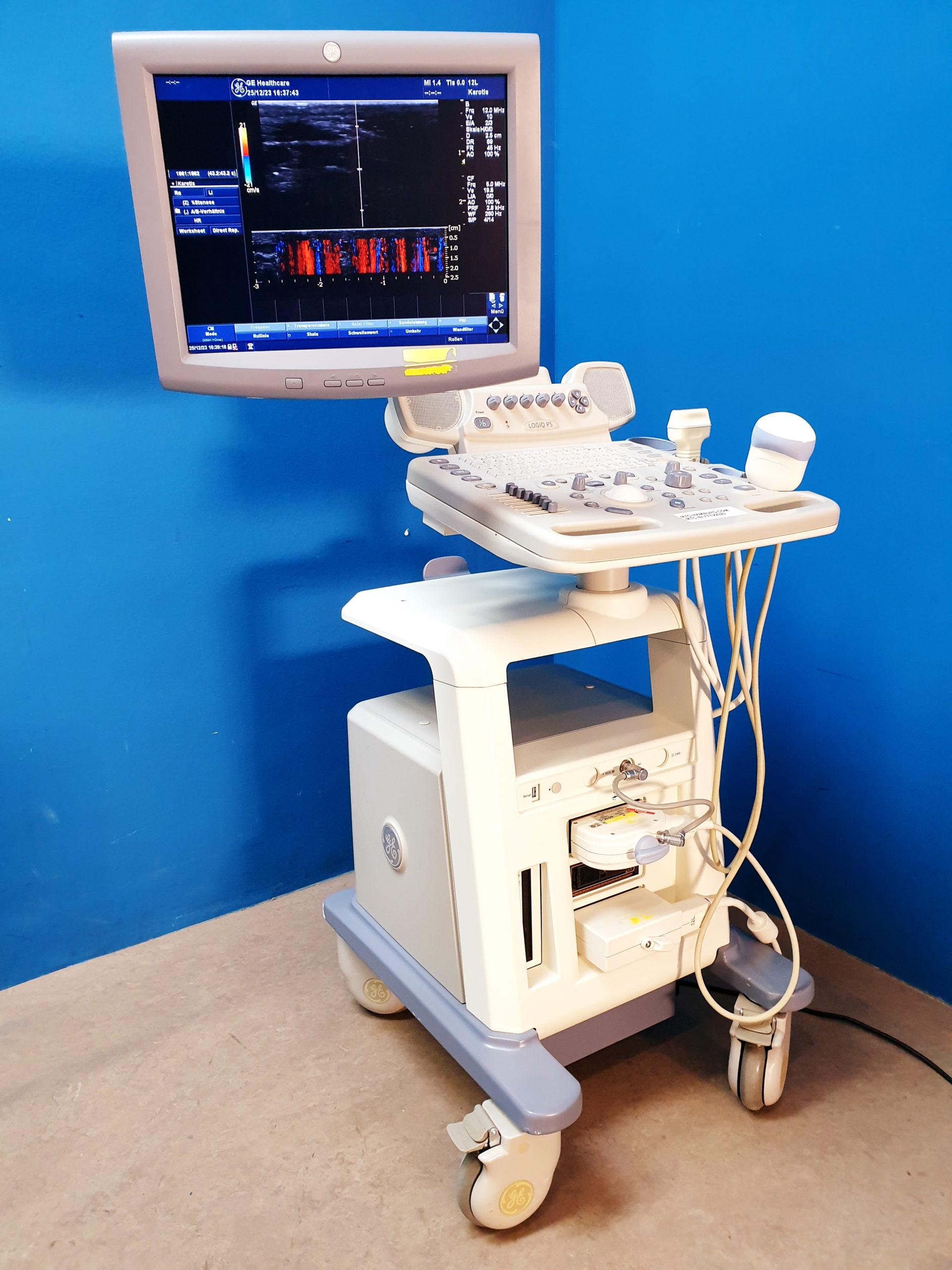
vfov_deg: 67.3
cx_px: 476
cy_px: 635
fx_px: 953
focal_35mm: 26
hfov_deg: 53.1
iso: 250
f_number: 2.4
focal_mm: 4.3
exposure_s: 1/50
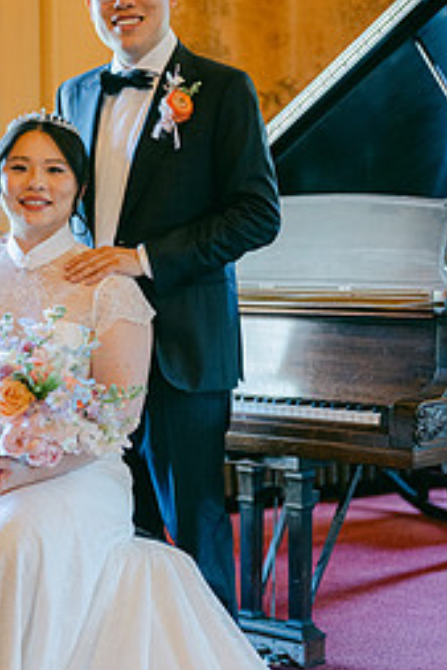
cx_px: 135
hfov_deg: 15.3
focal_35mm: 89
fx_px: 1655
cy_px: 392
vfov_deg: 22.8
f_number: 1.8
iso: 900
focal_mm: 50
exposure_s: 1/125
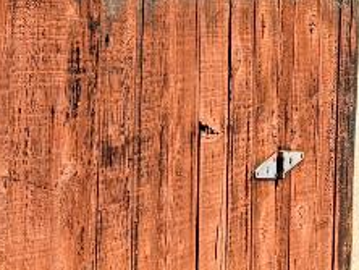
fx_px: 1682
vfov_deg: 9.2
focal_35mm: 162
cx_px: 390
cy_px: 182
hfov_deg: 12.0
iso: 80
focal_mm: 6.76
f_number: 1.78
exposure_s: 1/3145
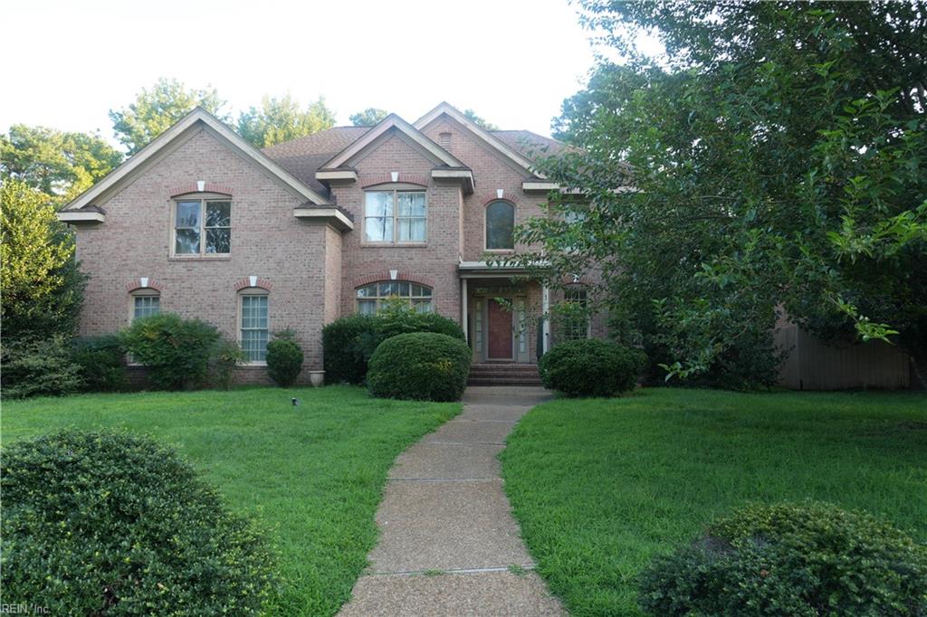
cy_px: 308
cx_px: 464
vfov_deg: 50.4
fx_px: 656
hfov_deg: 70.5
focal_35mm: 26
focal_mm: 17
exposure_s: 1/50
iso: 100
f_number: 4.5
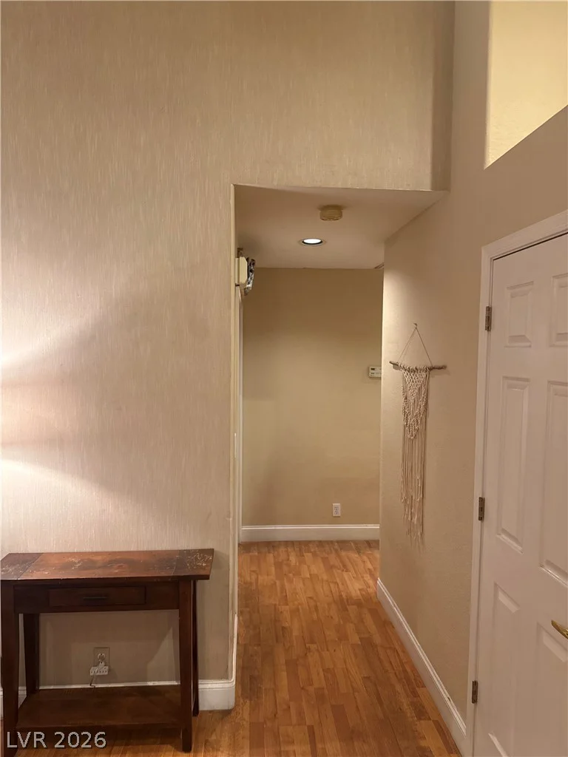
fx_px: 525
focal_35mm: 24
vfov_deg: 71.6
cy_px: 378
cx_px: 284
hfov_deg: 56.8
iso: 320
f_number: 1.78
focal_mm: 6.76
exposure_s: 1/60
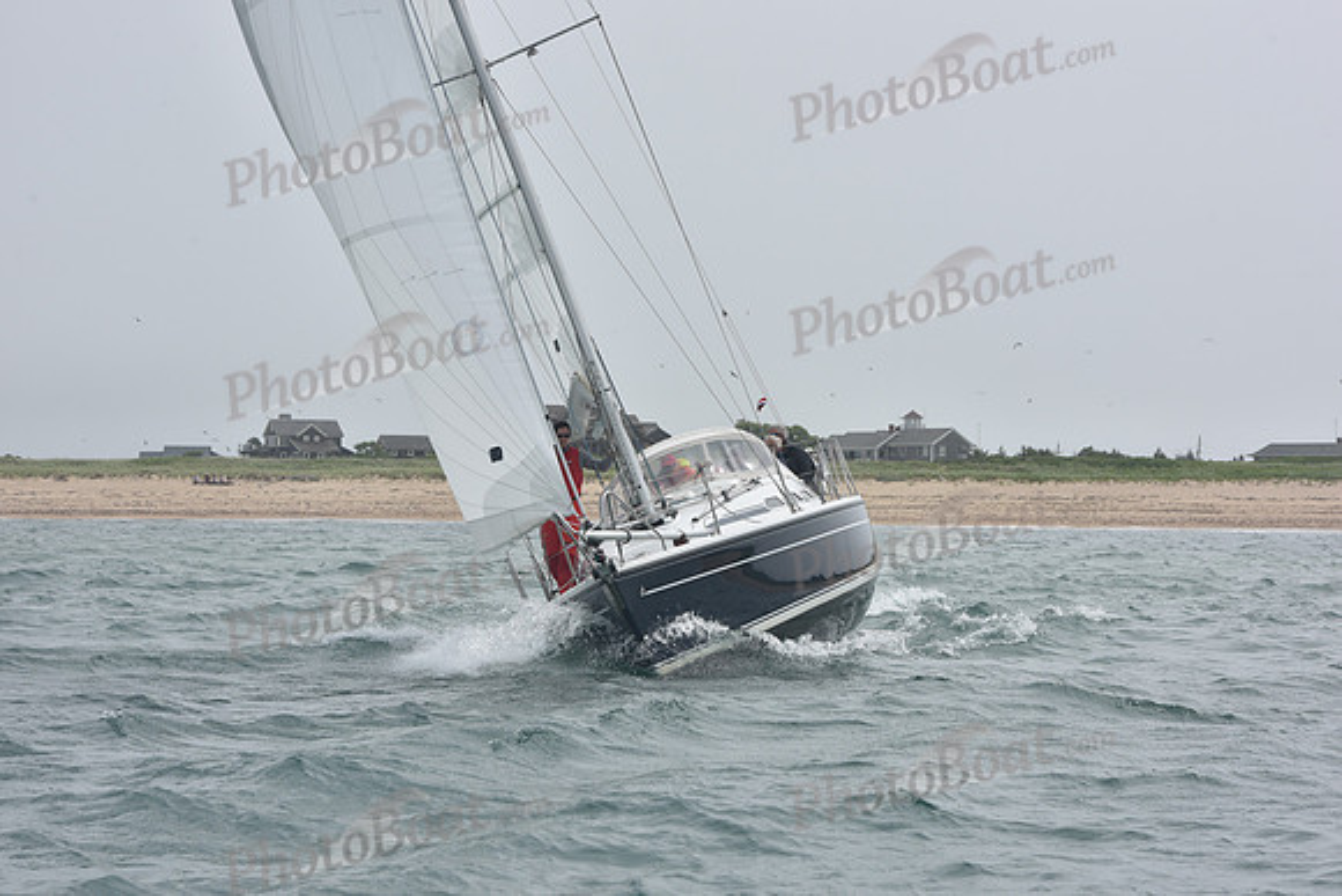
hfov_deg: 22.6
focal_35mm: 90
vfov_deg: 15.2
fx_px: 3356
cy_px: 448
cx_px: 671
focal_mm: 90
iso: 250
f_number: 11
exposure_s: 1/800
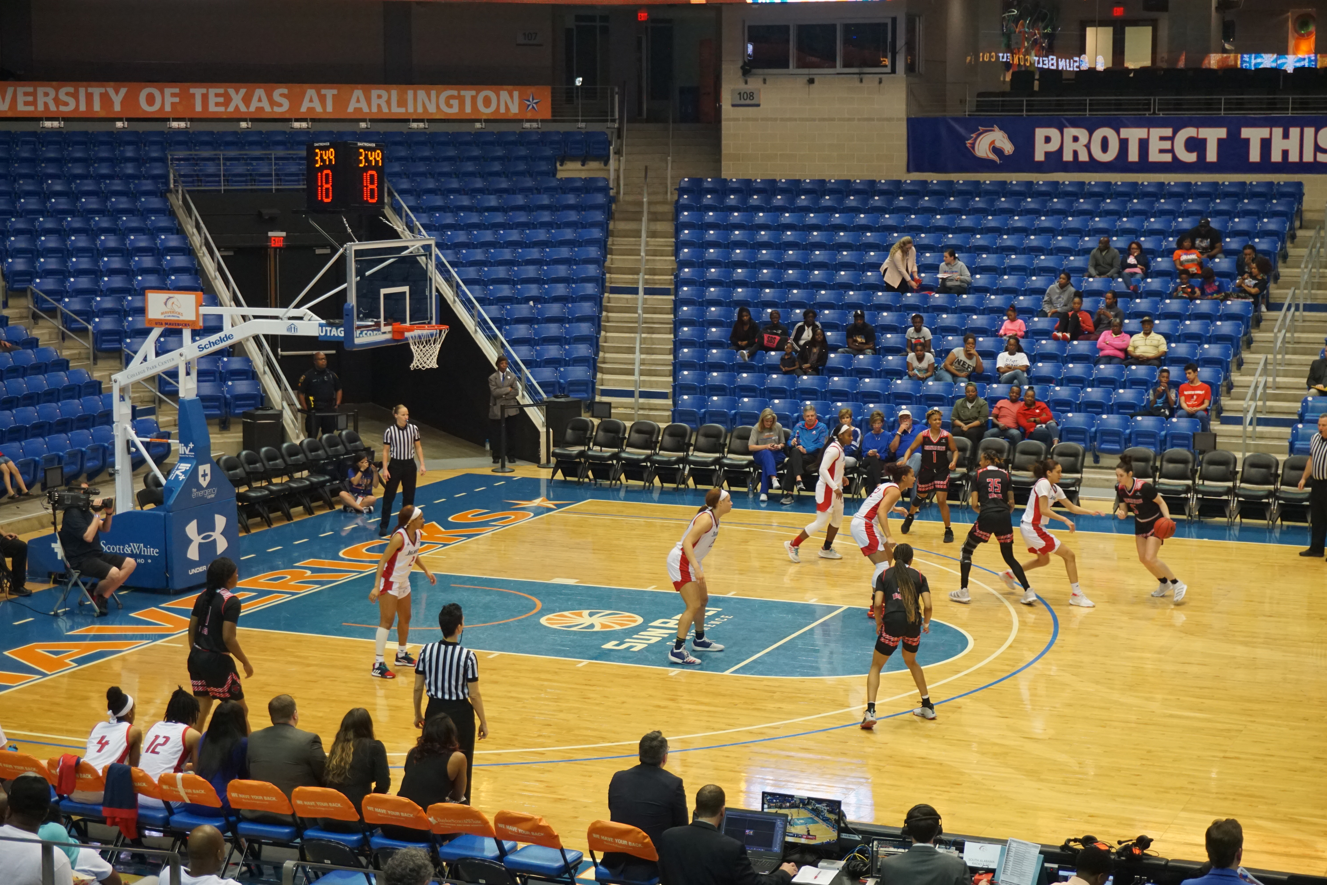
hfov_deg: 31.9
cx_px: 664
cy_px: 442
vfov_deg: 21.6
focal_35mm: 63
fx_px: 2322
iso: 1600
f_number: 5.6
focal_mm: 42
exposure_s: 1/160
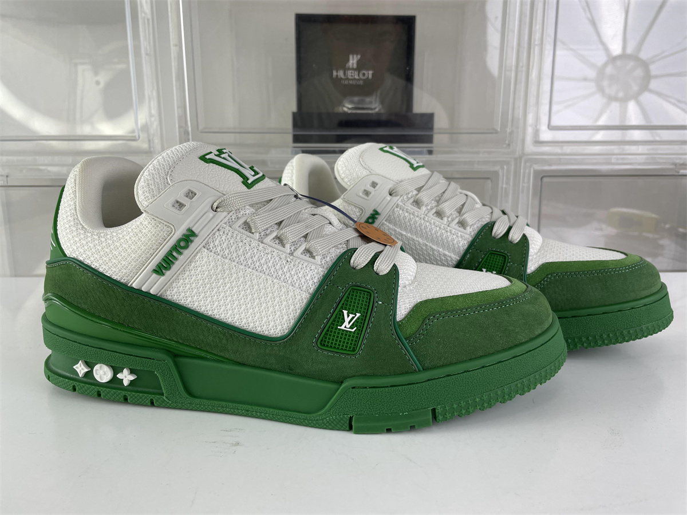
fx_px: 516
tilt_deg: -11.9
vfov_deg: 53.1
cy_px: 258
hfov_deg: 67.3
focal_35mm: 26
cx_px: 344
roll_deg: +0.4
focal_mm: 4.2
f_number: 1.6
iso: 32
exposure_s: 1/190
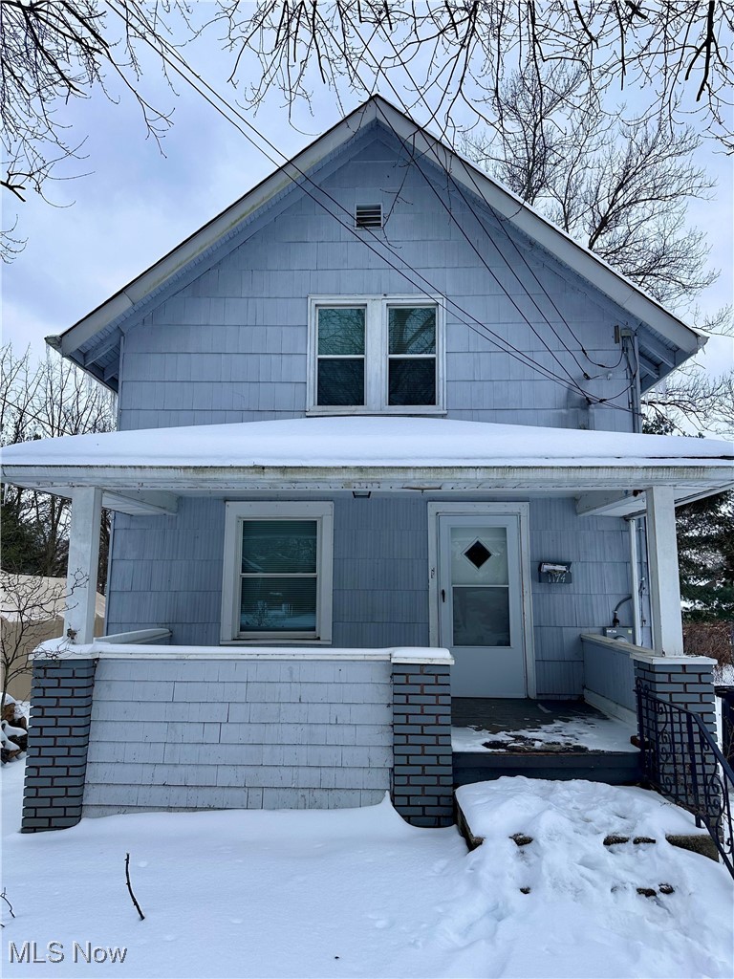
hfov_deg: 56.8
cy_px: 490
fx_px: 679
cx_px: 367
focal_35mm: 24
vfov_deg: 71.6
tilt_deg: +8.7
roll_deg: -1.2
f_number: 1.78
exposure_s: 1/2732
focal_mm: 6.86
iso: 80
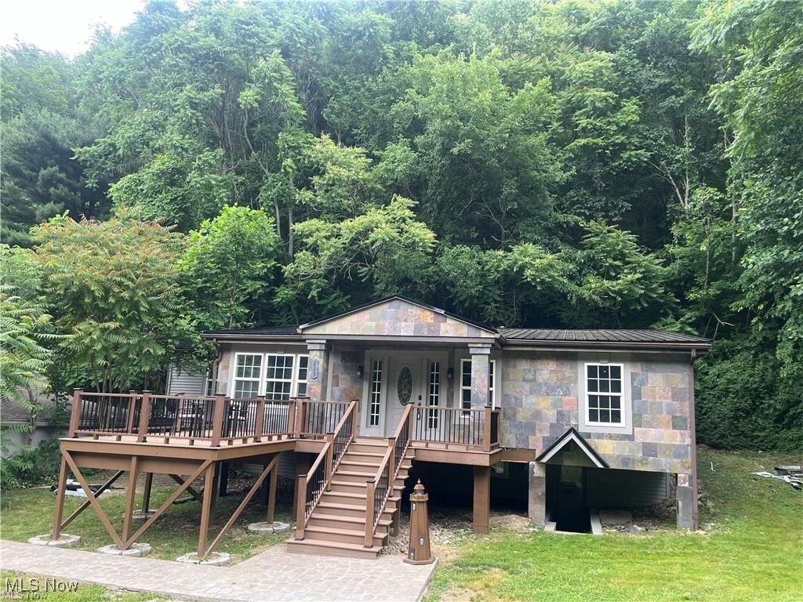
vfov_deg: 53.1
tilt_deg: +9.8
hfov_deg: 67.3
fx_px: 603
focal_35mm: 26
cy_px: 301
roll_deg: -2.9
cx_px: 402
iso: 40
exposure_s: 1/280
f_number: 1.6
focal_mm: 5.1
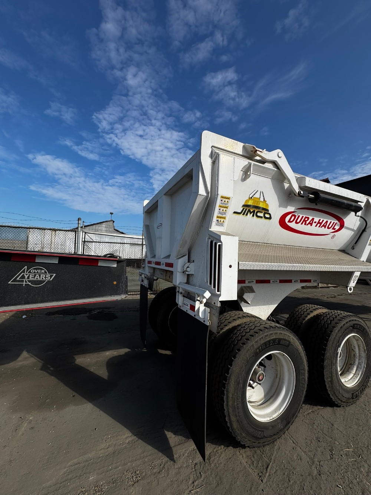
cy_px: 248
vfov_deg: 102.1
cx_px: 186
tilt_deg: +4.3
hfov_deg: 85.7
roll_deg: -2.5
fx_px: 200
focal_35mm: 14
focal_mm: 2.22
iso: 50
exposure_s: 1/2494
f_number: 2.2
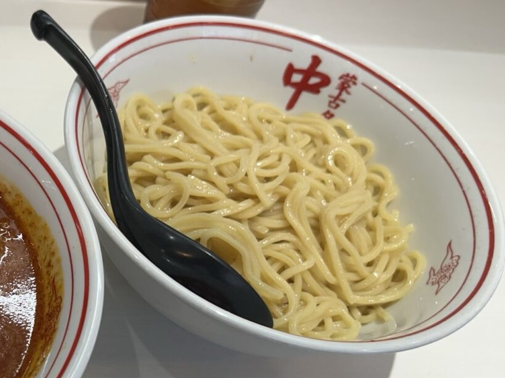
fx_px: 715
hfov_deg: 36.2
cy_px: 239
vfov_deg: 29.5
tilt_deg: -50.3
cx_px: 38
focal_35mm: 49
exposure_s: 1/100
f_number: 1.5
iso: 50
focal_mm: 5.7
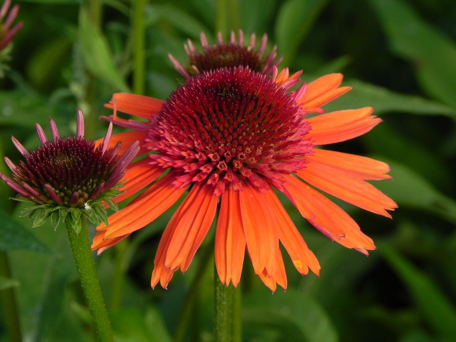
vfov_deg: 8.1
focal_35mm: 184
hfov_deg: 10.7
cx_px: 228
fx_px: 2424
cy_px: 171
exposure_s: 1/400
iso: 160
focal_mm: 32.7
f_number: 5
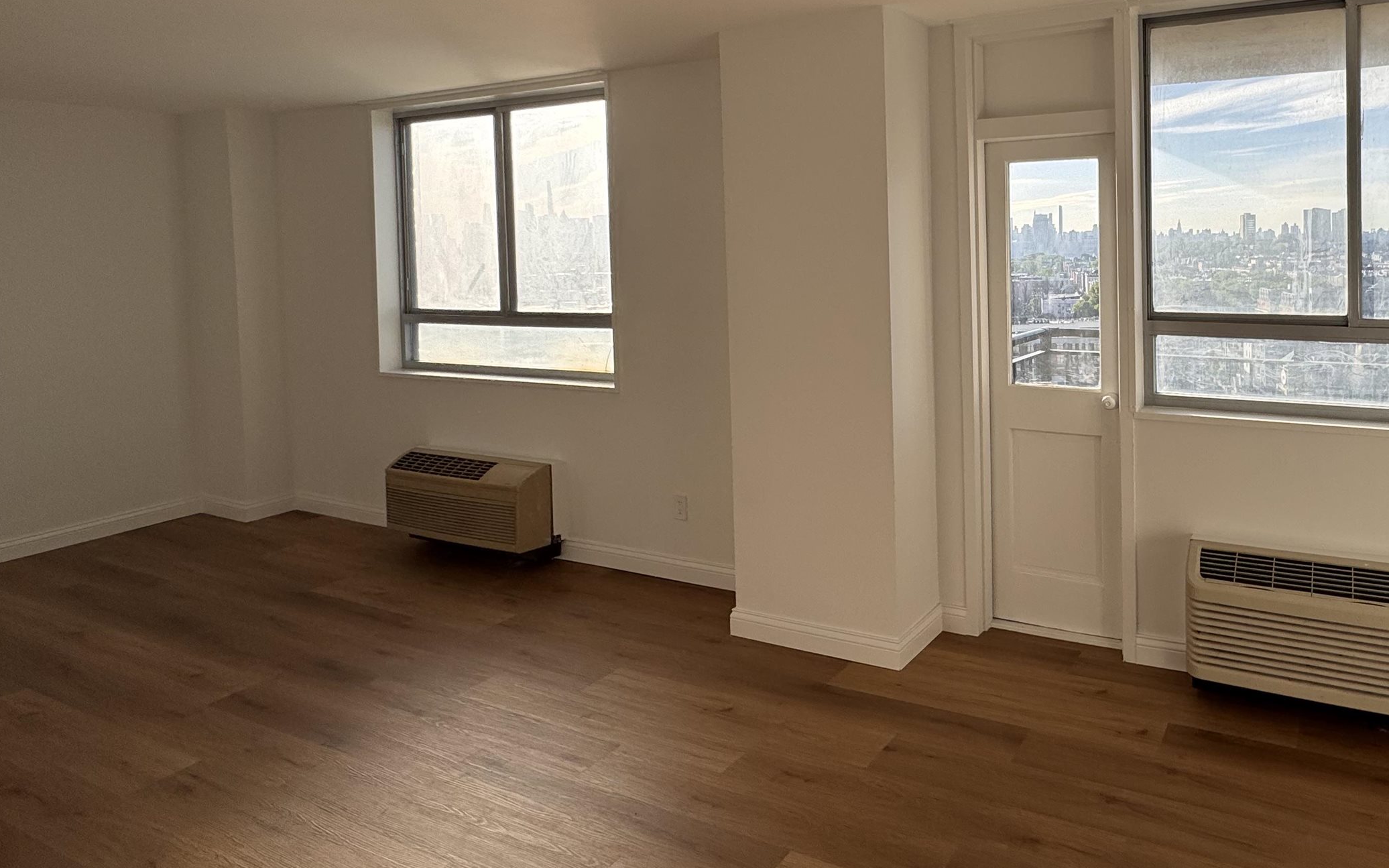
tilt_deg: -1.7
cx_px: 1016
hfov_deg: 74.8
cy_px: 261
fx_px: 833
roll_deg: +0.9
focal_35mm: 22
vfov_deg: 53.5
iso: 50
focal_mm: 2.22
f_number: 2.2
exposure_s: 1/1020
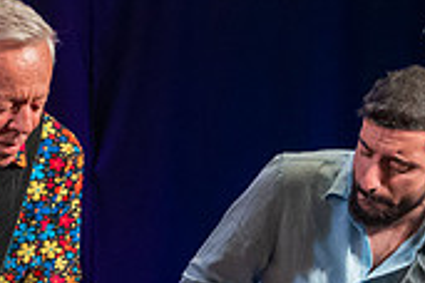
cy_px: 321
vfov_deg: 4.4
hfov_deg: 6.6
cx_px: 199
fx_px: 3707
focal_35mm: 314
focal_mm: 70
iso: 12800
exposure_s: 1/200
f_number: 7.1
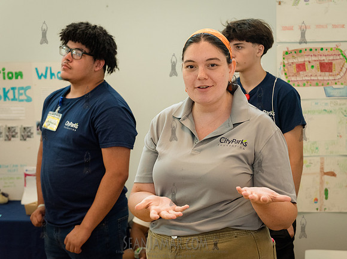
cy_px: 123
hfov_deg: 29.5
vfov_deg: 22.3
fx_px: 658
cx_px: 204
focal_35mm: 66
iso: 4000
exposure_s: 1/400
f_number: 4
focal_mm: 58
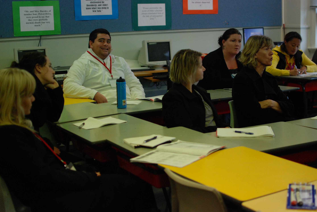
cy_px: 107
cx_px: 162
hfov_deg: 35.3
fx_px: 498
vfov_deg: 24.0
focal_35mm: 57
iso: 800
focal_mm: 35
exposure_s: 1/500
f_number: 1.8
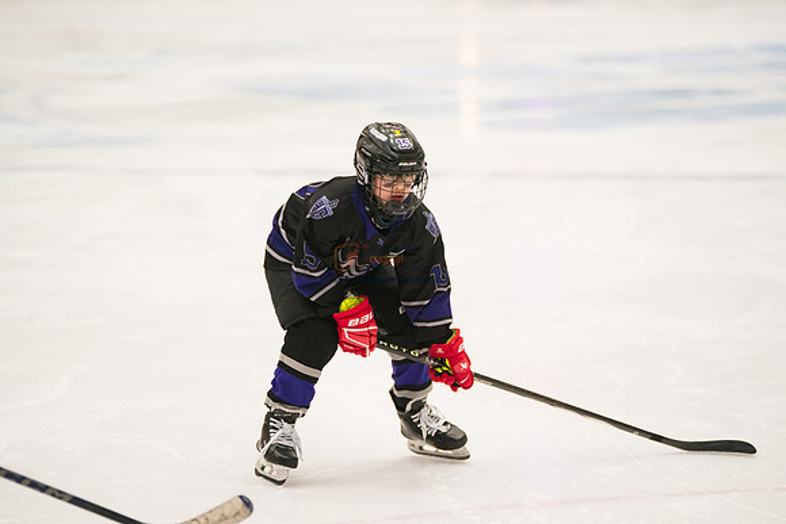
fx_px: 4062
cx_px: 393
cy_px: 262
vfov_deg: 7.4
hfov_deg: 11.1
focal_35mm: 186
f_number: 3.2
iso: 2000
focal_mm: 186
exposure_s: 1/1250
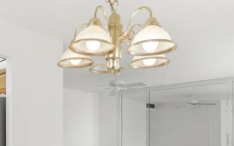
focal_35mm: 36
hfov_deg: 51.2
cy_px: 120
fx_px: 229
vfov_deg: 34.0
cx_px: 52
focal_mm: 14
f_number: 8
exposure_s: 1/2500
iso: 2500
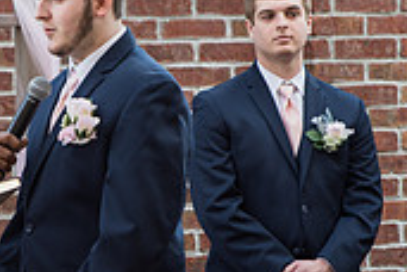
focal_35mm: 237
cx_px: 79
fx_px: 2679
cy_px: 135
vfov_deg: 5.8
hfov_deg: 8.7
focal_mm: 70
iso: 250
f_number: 3.5
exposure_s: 1/200
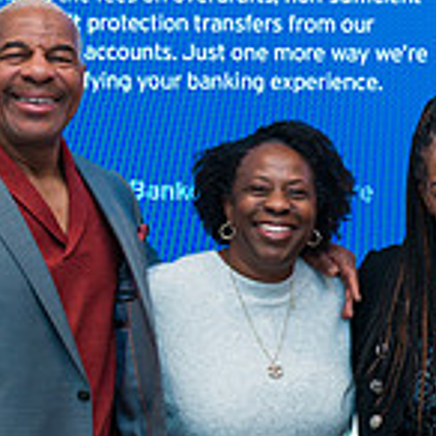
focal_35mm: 128
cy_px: 254
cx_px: 573
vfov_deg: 13.6
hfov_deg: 13.1
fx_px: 1824
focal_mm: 38
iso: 400
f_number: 4
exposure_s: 1/200
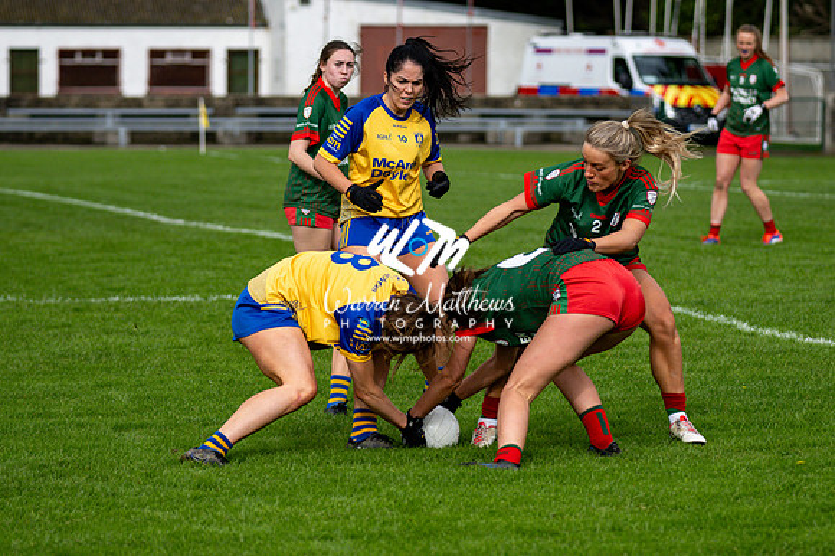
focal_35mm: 180
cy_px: 278
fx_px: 4172
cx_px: 418
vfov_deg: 7.6
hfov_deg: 11.4
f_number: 2.8
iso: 560
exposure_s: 1/6400
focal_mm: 120
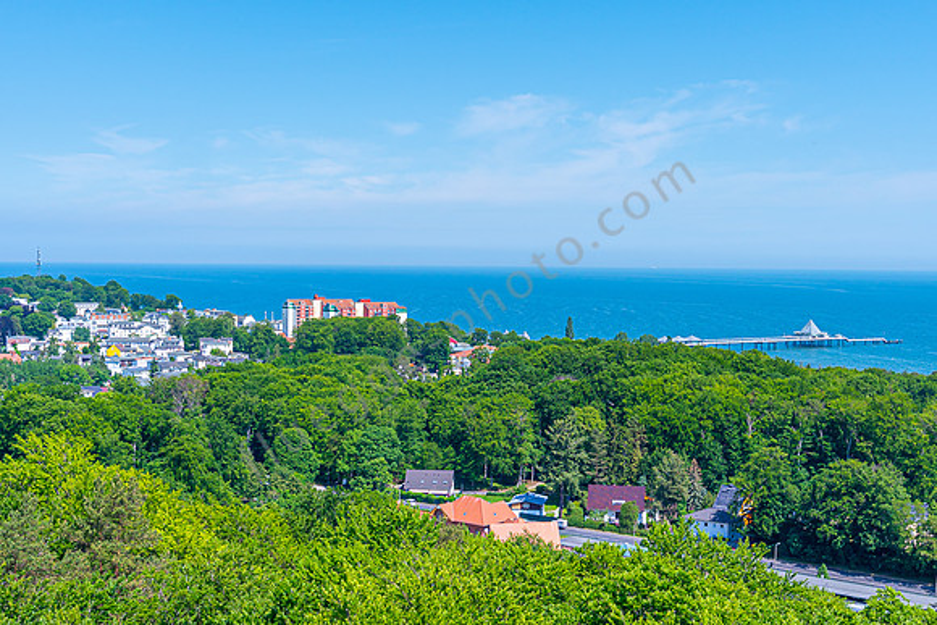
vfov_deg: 26.0
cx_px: 468
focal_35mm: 52
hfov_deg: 38.2
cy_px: 312
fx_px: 1354
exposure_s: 1/2000
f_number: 2.8
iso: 100
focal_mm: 35
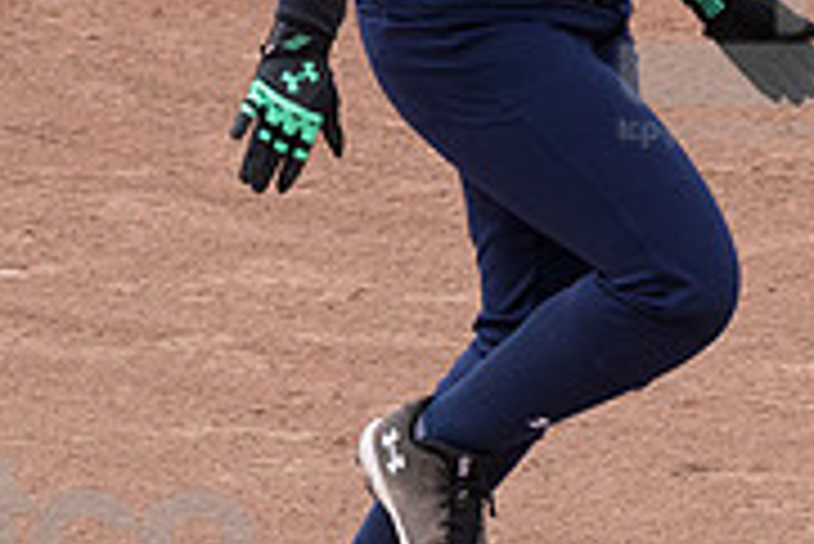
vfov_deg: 4.1
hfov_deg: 6.1
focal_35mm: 336
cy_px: -13
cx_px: 756
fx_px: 7603
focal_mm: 70
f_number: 5.6
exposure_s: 1/1600
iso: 640
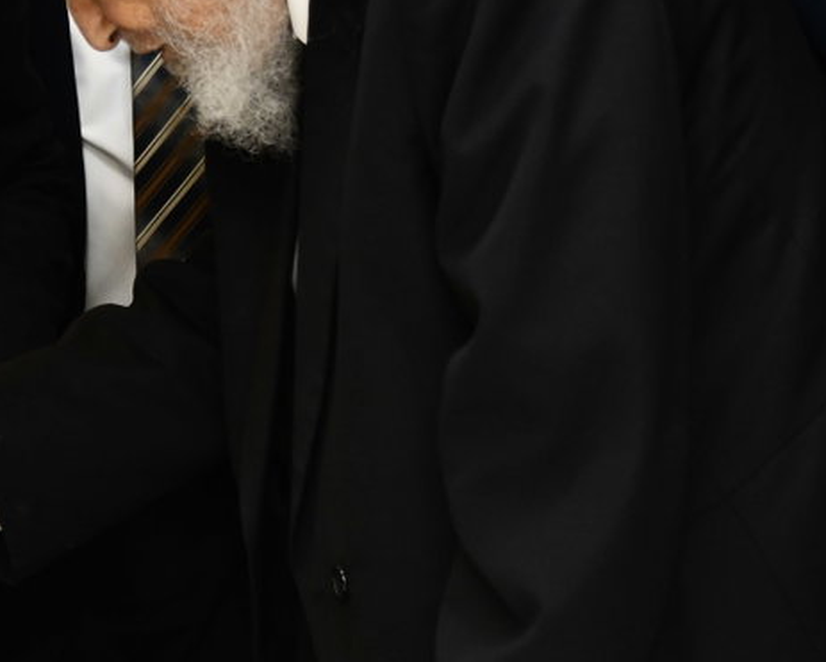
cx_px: -14
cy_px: 112
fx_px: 5895
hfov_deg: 8.0
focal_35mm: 241
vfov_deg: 6.4
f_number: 5.6
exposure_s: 1/125
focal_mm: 85
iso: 1000
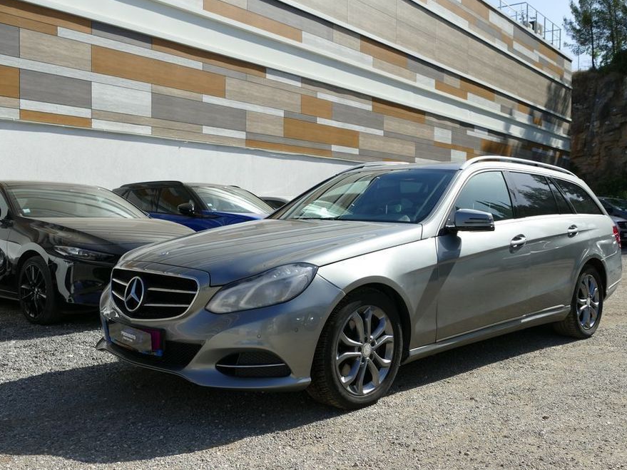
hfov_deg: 52.5
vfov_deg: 40.7
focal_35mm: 35
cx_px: 351
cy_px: 236
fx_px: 634
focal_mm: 11.6
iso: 125
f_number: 3
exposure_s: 1/1600
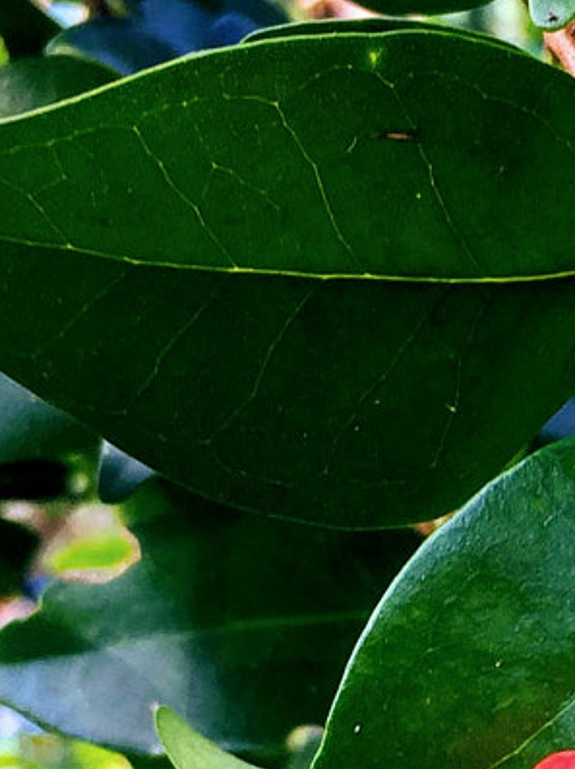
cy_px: 695
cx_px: 633
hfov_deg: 12.4
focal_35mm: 117
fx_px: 2595
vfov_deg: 16.6
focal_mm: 4.15
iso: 32
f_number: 2.2
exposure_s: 1/60
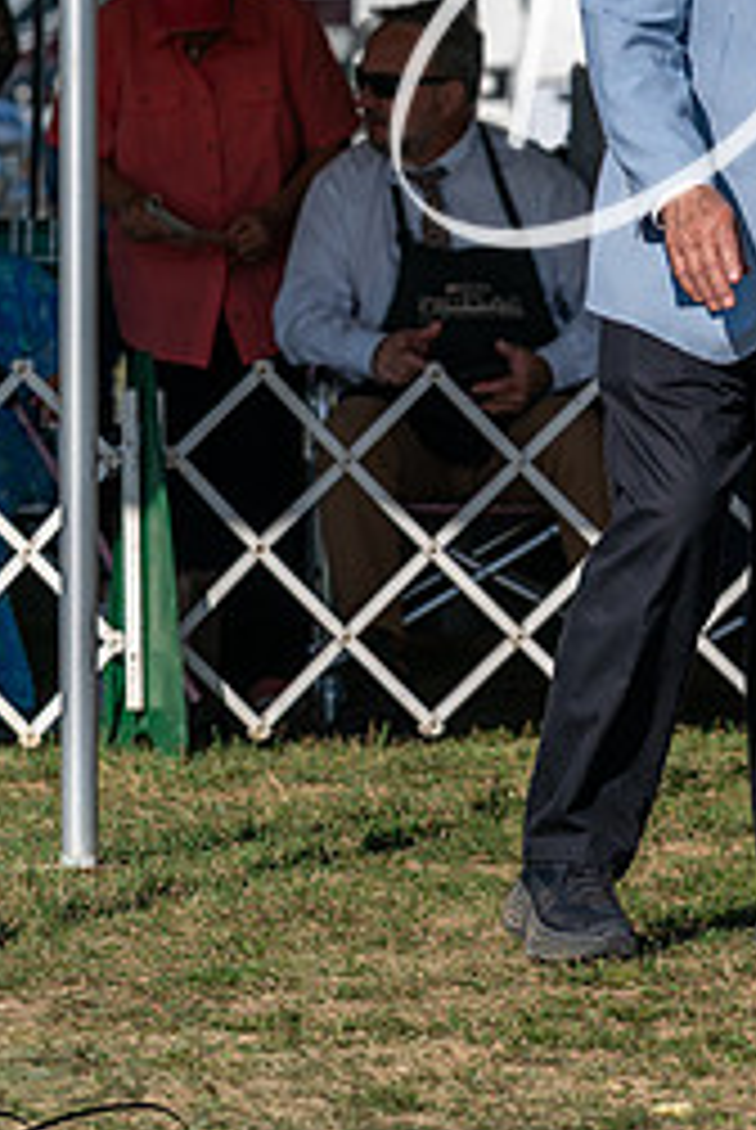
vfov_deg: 6.3
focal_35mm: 325
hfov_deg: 4.2
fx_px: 10209
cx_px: 1150
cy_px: 342
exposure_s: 1/1250
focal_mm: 121
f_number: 4.5
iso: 100
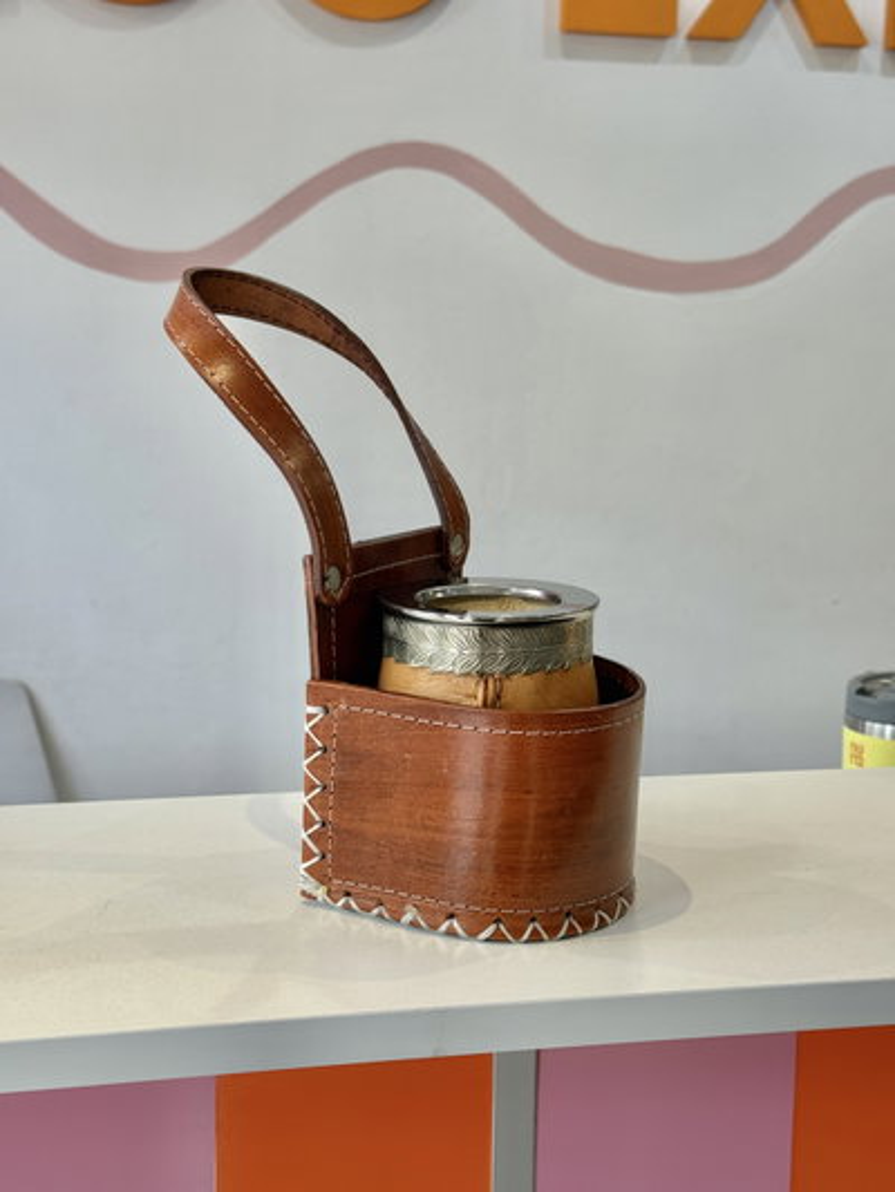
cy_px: 596
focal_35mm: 48
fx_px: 1654
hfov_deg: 30.3
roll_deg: -1.2
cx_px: 448
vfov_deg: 39.6
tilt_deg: -9.1
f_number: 1.78
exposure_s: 1/100
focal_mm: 6.76
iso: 50
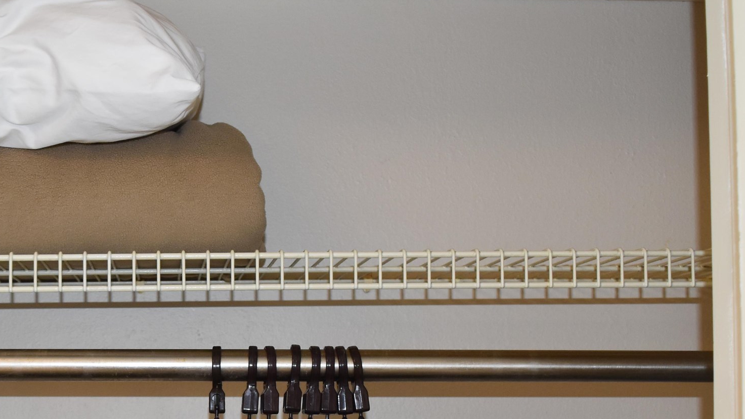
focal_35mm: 59
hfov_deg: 34.5
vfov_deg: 19.6
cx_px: 163
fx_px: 1165
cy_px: 443
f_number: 4.5
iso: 800
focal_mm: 18
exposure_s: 1/80
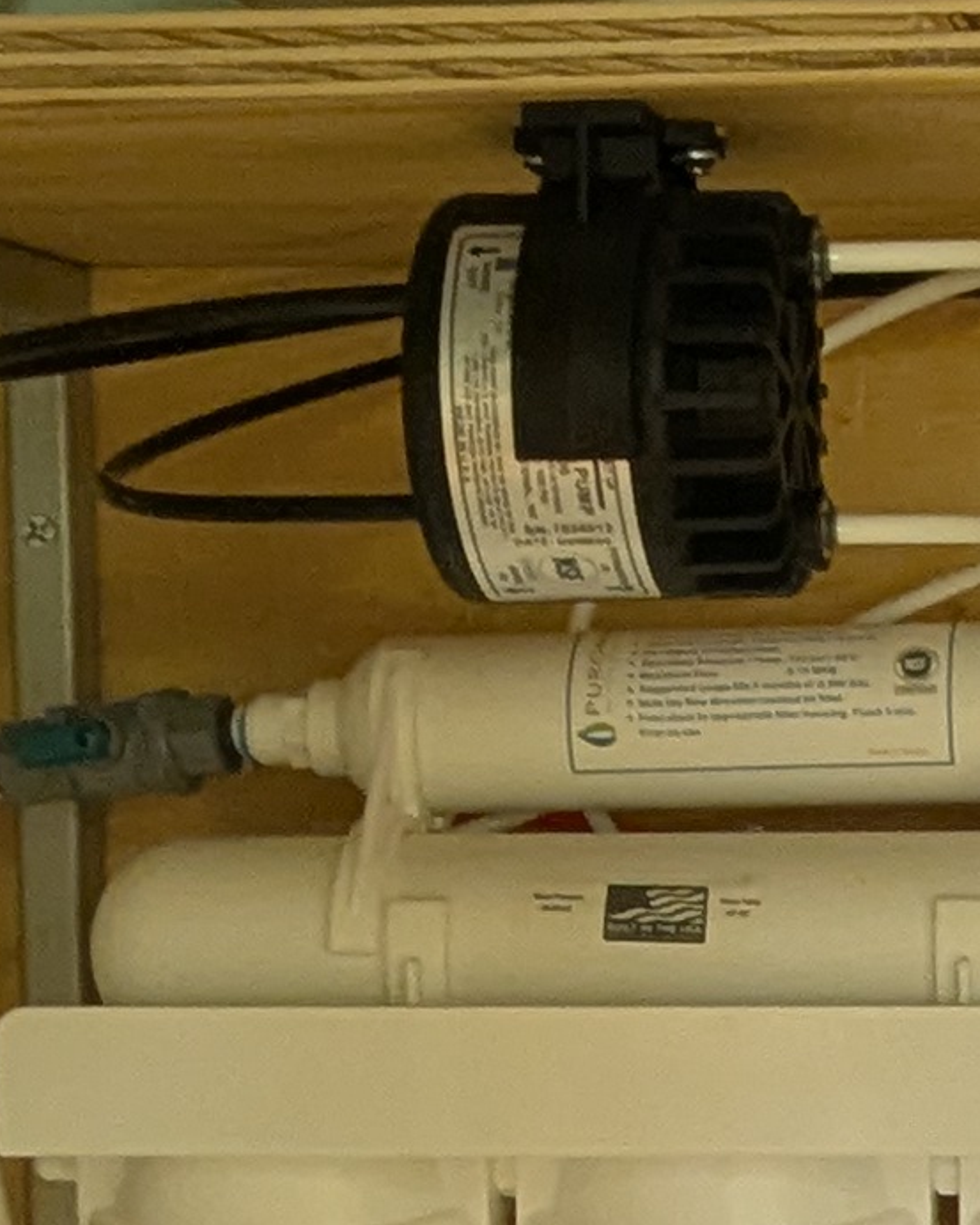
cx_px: 1122
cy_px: 815
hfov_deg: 19.4
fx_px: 2719
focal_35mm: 75
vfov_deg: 25.3
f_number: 2.2
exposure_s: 1/44.8
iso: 463
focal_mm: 1.95
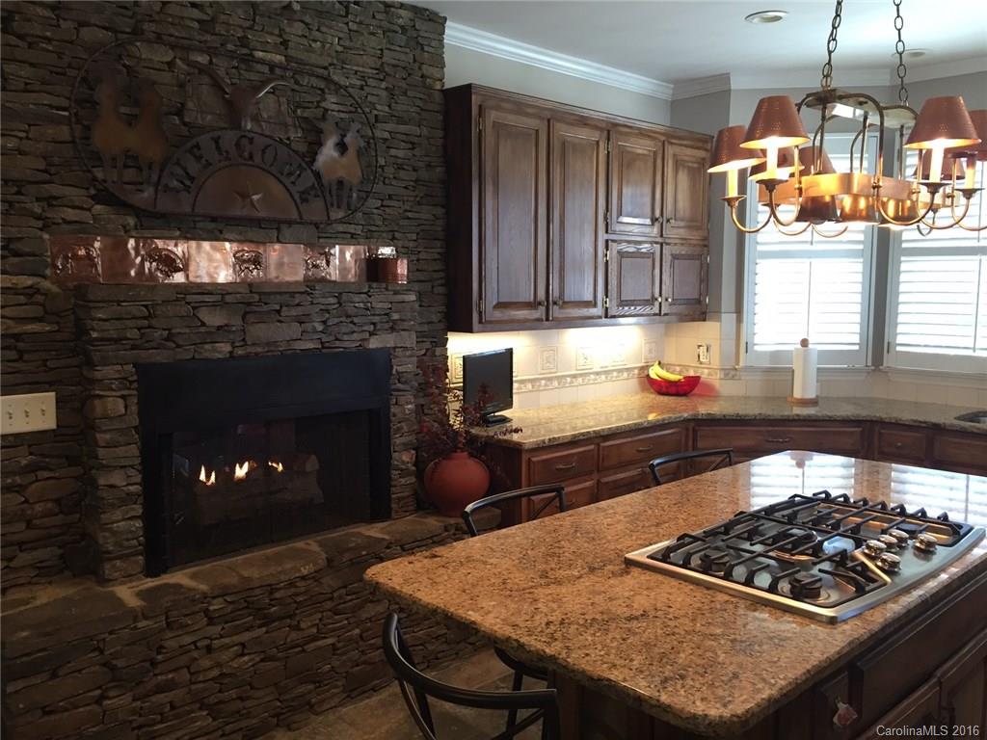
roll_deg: -1.3
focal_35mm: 29
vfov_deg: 48.2
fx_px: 827
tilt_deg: -6.3
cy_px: 370
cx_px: 494
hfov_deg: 61.7
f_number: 2.2
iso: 100
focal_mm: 4.15
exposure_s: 1/30
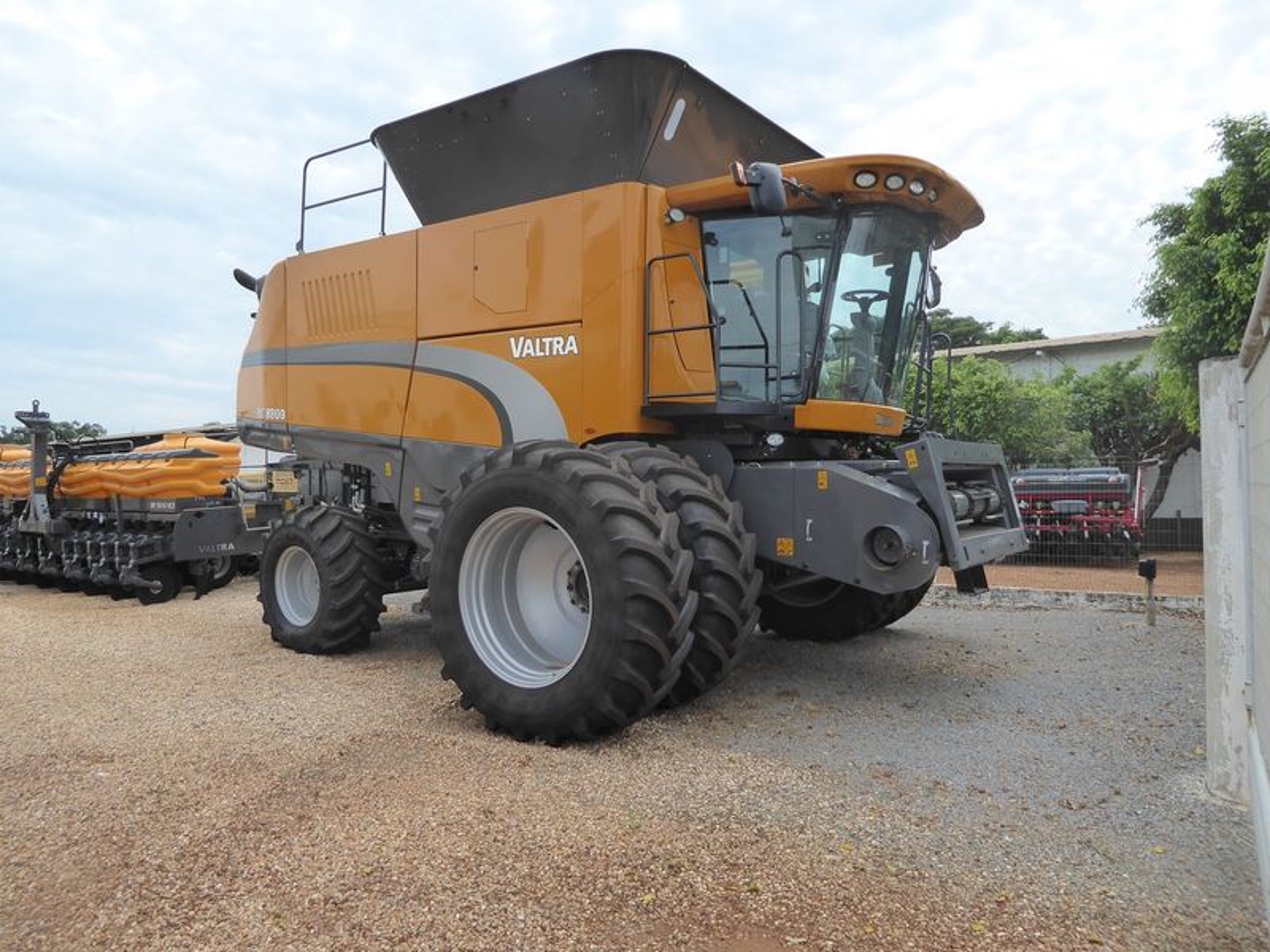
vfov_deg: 54.9
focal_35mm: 25
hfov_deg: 69.4
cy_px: 476
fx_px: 917
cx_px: 635
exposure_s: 1/800
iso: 160
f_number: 3.3
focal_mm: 4.3
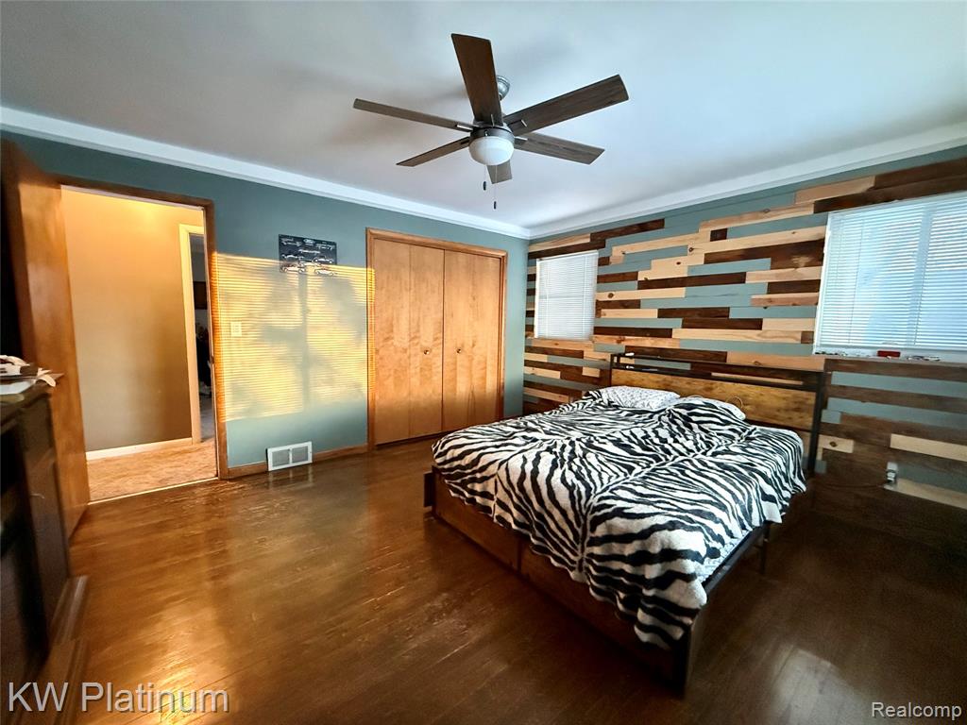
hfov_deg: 102.1
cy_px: 362
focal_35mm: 14
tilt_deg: -5.5
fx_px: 391
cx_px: 484
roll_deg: -1.4
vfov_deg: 85.7
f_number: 2.2
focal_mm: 2.22
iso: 1250
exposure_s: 1/60
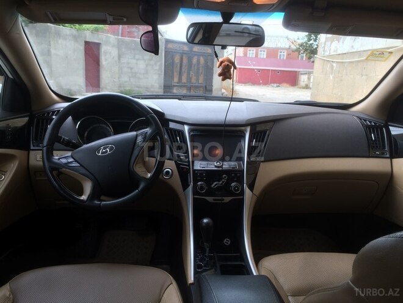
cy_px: 152
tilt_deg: -12.3
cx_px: 202
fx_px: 338
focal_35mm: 29
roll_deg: -2.8
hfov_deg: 61.7
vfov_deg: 48.2
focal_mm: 4.15
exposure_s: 1/100
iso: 32
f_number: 2.2
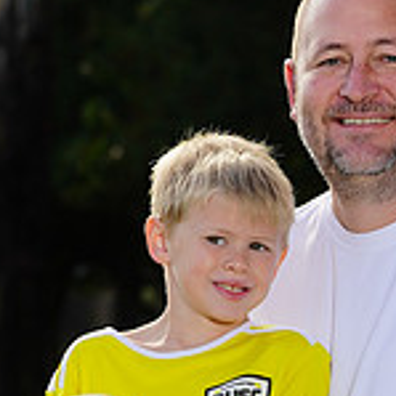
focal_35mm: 424
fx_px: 5488
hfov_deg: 4.1
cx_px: 449
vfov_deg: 4.1
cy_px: 505
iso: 125
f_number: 8
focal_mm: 128
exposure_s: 1/200
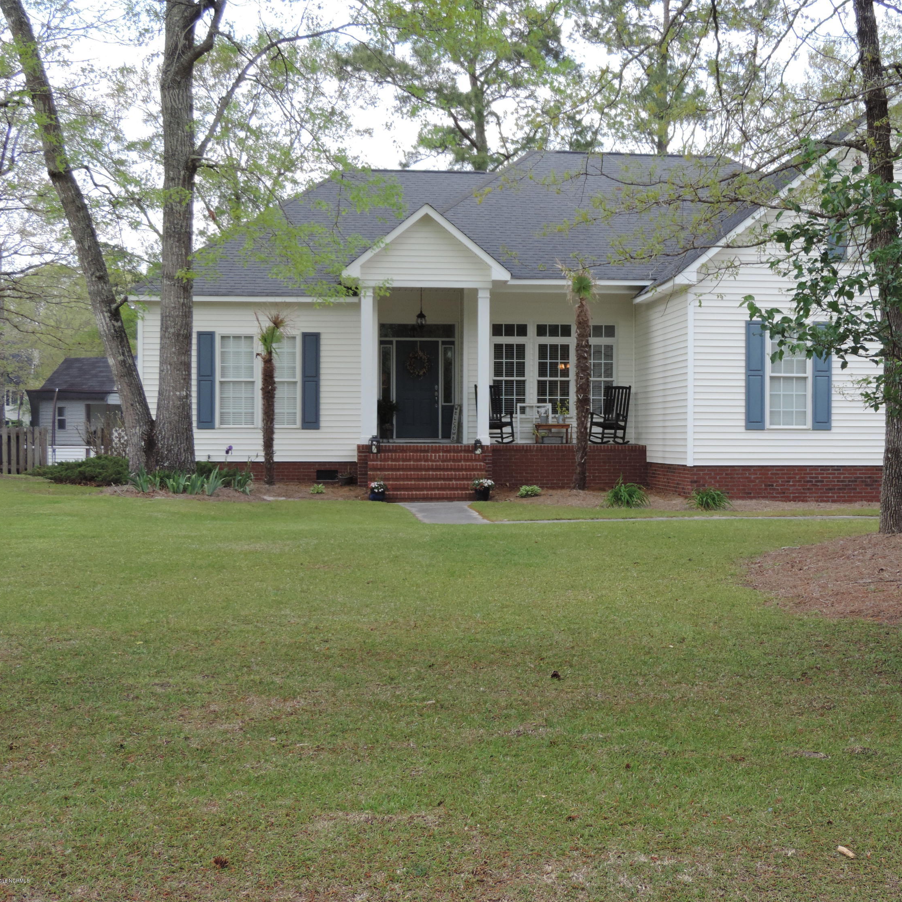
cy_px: 453
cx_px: 598
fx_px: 1651
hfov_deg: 30.3
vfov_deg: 30.6
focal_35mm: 56
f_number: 3.5
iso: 80
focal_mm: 8.3
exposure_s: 1/125
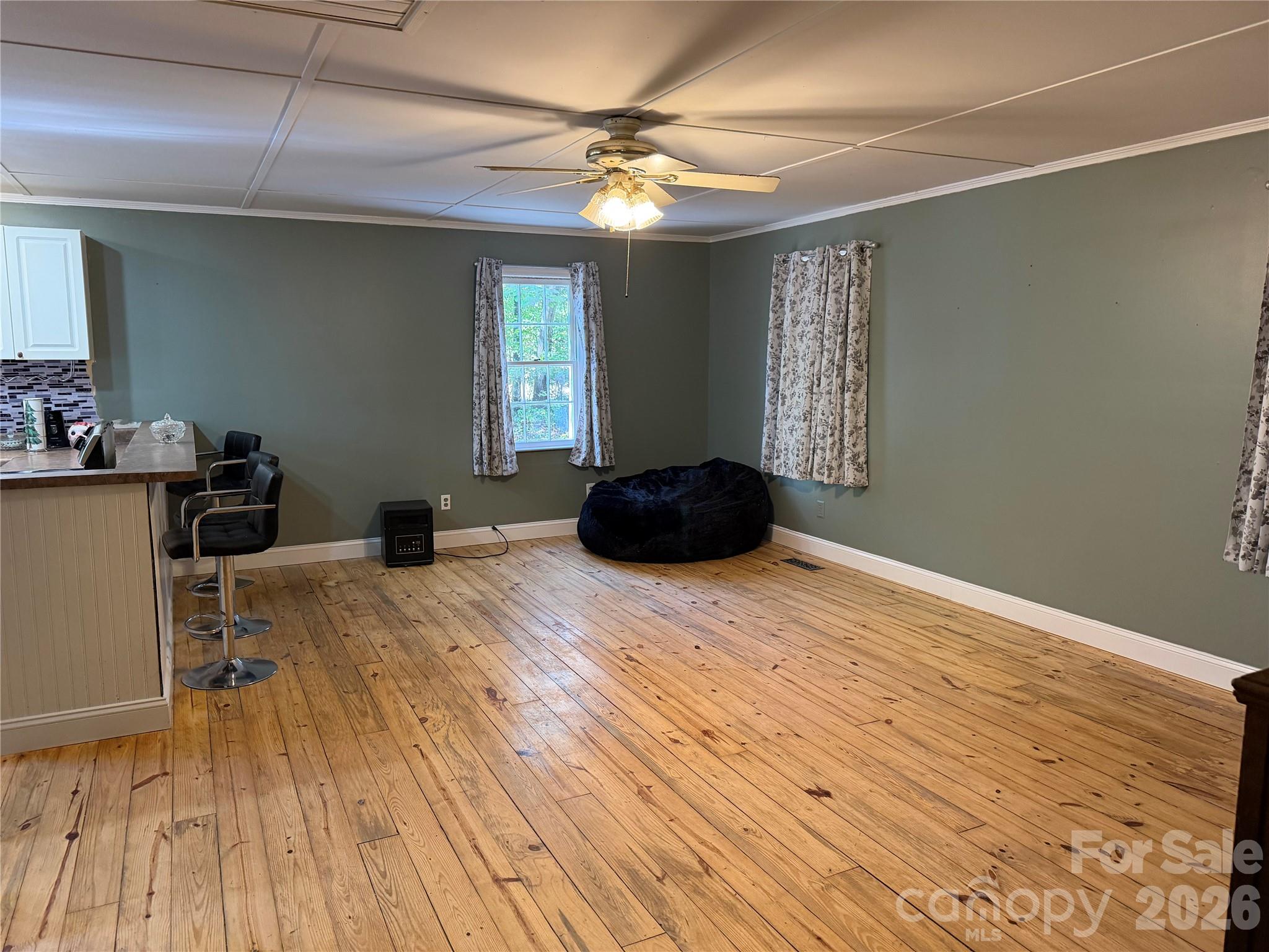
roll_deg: -0.2
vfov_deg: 56.8
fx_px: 880
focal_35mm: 24
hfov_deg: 71.6
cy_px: 476
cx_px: 634
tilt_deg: -7.8
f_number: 1.78
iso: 320
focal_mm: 6.76
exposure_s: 1/60
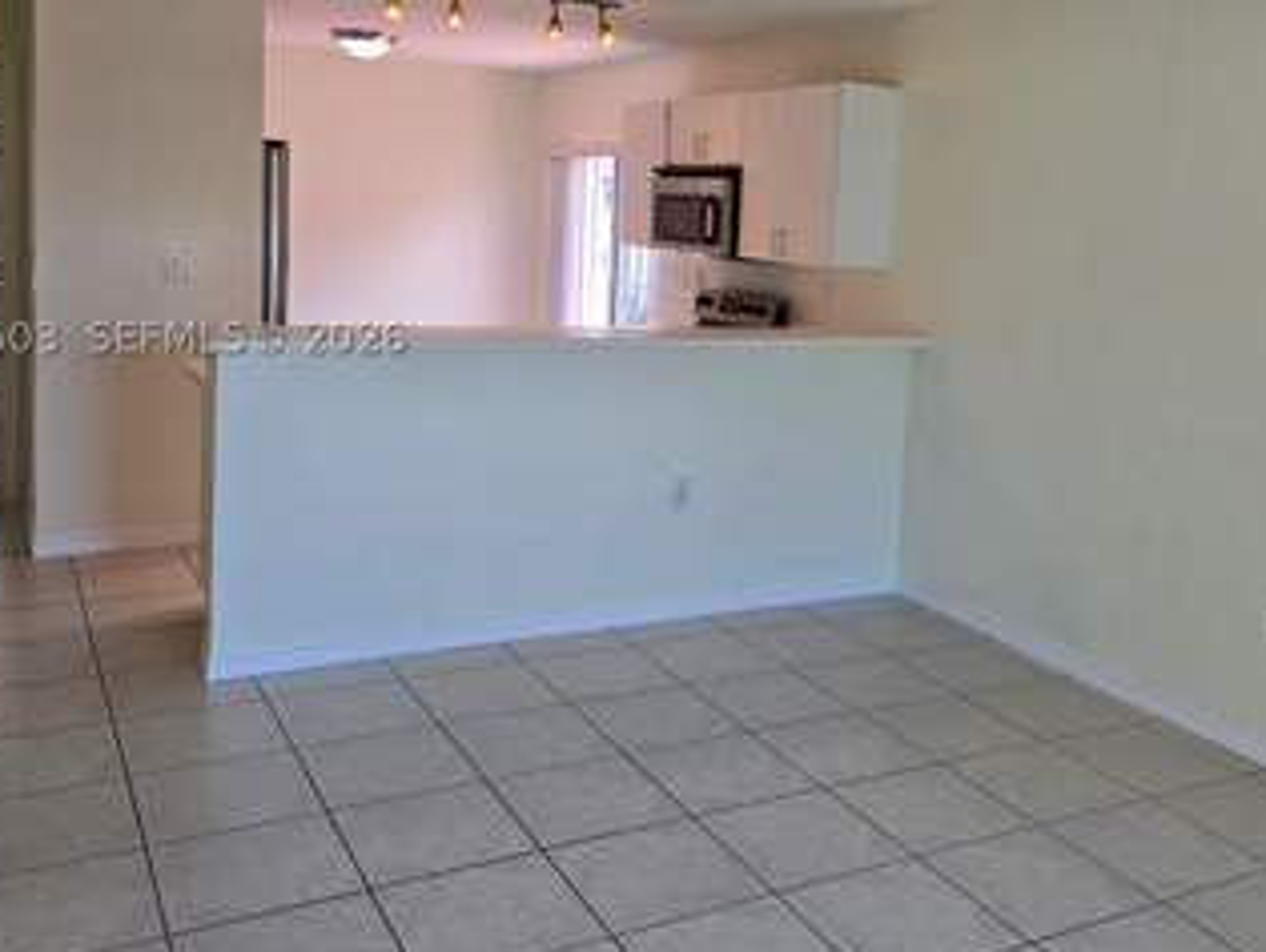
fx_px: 1282
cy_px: 337
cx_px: 776
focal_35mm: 35
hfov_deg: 52.1
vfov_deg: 40.4
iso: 50
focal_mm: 5.4
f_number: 1.8
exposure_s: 1/120
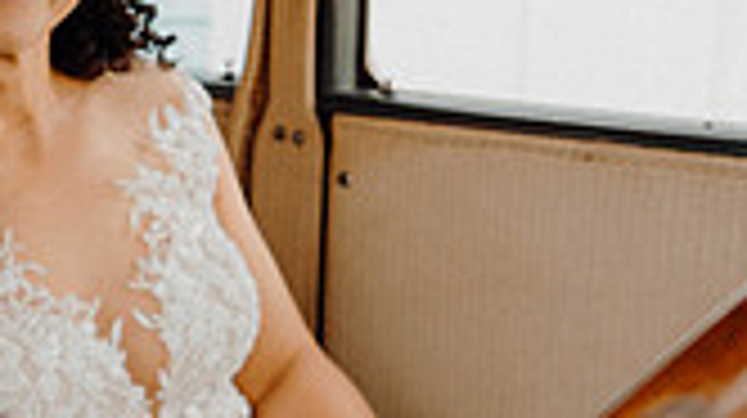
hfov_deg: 23.4
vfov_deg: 13.7
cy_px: 178
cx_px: 27
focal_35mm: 88
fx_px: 1741
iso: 250
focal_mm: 24
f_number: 3.5
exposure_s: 1/320
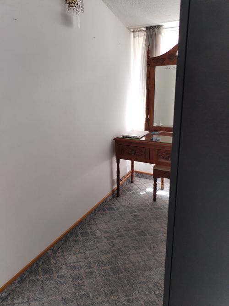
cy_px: 153
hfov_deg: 53.0
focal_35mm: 26
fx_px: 229
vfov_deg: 67.3
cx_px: 114
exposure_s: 1/50
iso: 296
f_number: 1.8
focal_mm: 4.75
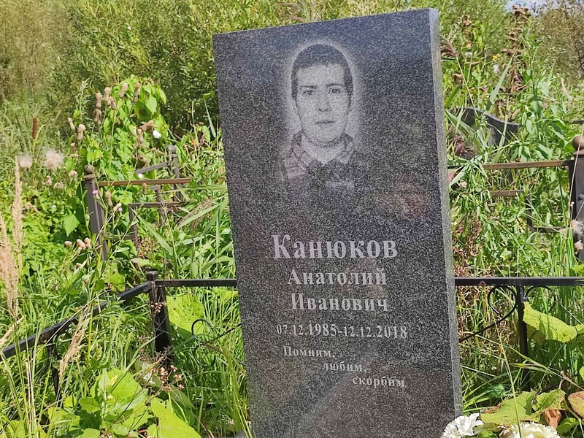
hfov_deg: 69.4
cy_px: 219
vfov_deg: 54.9
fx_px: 422
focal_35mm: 25
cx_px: 292
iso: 50
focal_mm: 6.04
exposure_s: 1/641
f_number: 1.9
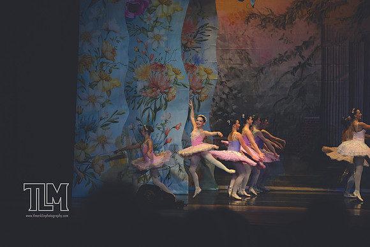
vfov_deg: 9.5
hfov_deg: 14.2
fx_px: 1491
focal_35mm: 145
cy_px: 124
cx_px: 185
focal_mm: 145
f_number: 2.8
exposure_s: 1/500
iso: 800
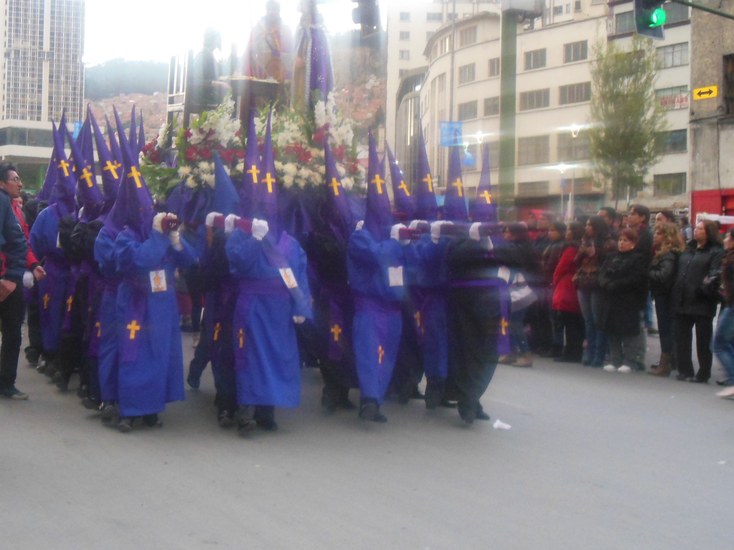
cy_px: 268
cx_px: 307
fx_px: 1187
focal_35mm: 56
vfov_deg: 26.1
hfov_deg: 34.3
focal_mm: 7.7
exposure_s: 1/30
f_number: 3.8
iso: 800
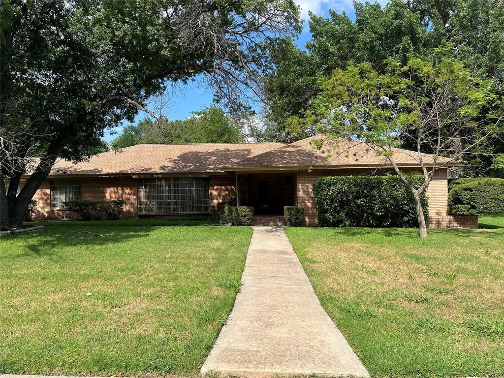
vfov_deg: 53.1
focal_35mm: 26
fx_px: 379
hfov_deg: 67.3
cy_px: 189
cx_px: 252
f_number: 1.5
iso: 50
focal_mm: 5.7
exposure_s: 1/2915
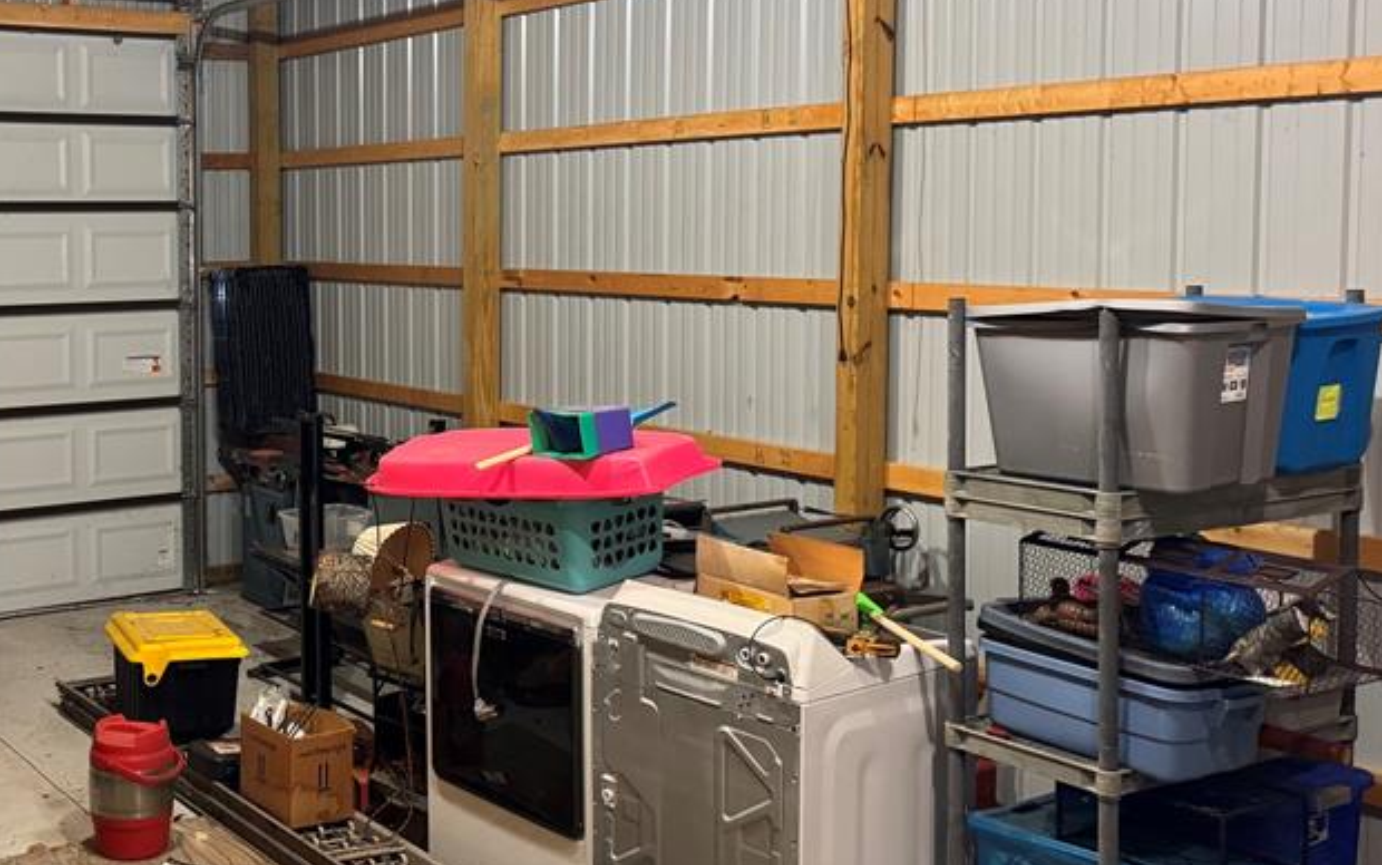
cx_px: 265
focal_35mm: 42
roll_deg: +1.0
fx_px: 1582
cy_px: 341
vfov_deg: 30.5
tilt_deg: -4.0
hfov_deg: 44.7
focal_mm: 6.76
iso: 640
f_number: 1.78
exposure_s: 1/40
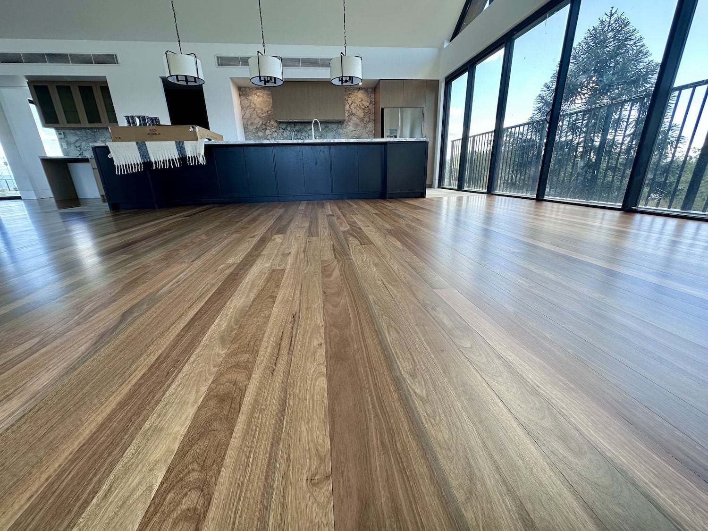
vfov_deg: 85.7
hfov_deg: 102.1
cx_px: 354
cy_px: 266
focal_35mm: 14
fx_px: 286
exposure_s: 1/105
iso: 40
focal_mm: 2.2
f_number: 2.2
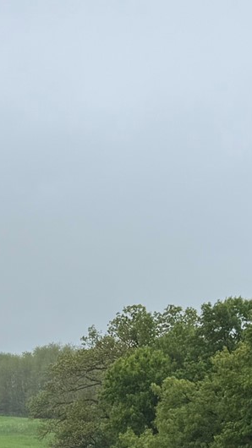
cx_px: -124
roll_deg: +2.3
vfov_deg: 20.4
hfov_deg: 11.5
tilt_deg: +2.7
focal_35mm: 101
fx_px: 1200
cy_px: 459
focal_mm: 6.76
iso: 80
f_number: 1.78
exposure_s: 1/3021
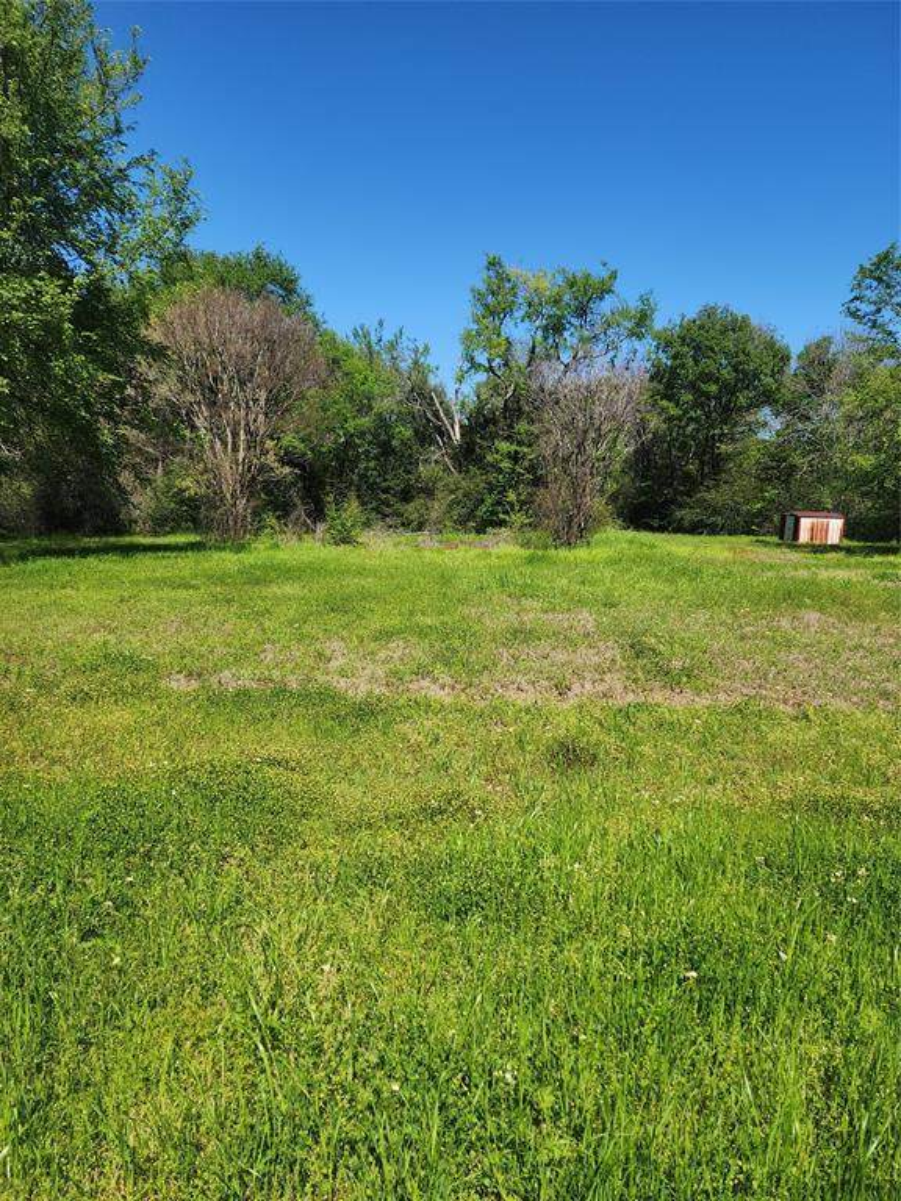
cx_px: 450
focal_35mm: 23
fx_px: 798
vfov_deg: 73.9
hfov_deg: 58.9
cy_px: 600
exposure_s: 1/984
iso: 12
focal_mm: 6.4
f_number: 1.8
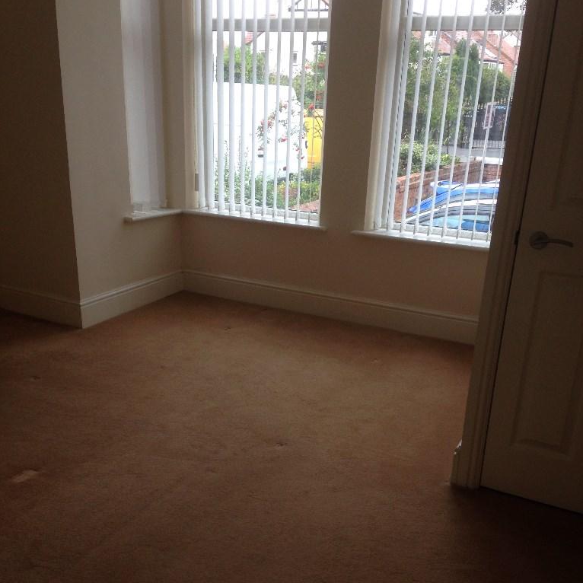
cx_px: 292
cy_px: 364
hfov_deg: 42.8
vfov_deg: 42.5
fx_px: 743
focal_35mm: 39
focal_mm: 4.12
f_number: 2.4
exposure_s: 1/120
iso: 80
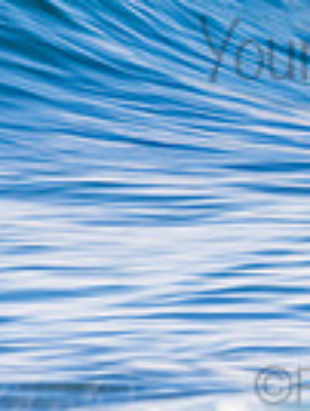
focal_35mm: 3371
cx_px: 564
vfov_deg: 0.6
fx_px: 40124
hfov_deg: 0.4
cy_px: 8
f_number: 10
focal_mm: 500
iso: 31
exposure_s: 1/20
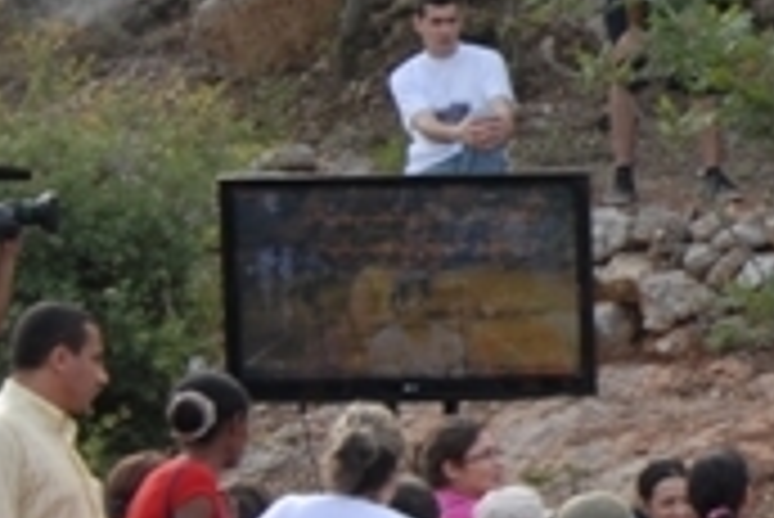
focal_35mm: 403
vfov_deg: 3.4
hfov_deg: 4.9
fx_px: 8671
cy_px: 264
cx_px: 2007
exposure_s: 1/125
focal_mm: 45
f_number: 5.6
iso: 160
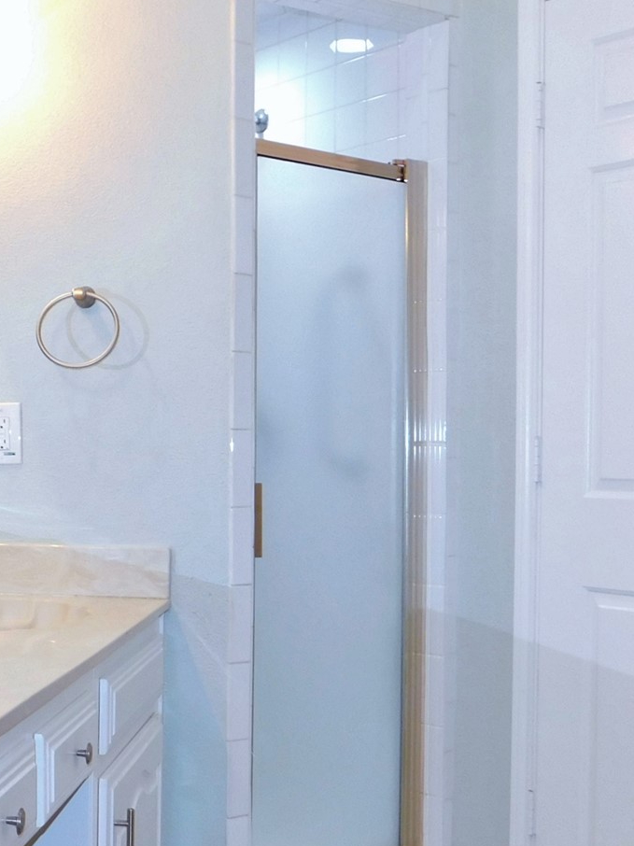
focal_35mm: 52
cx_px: 113
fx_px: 1270
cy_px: 463
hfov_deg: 27.4
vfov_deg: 36.8
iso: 125
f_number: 3
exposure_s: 1/30
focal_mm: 4
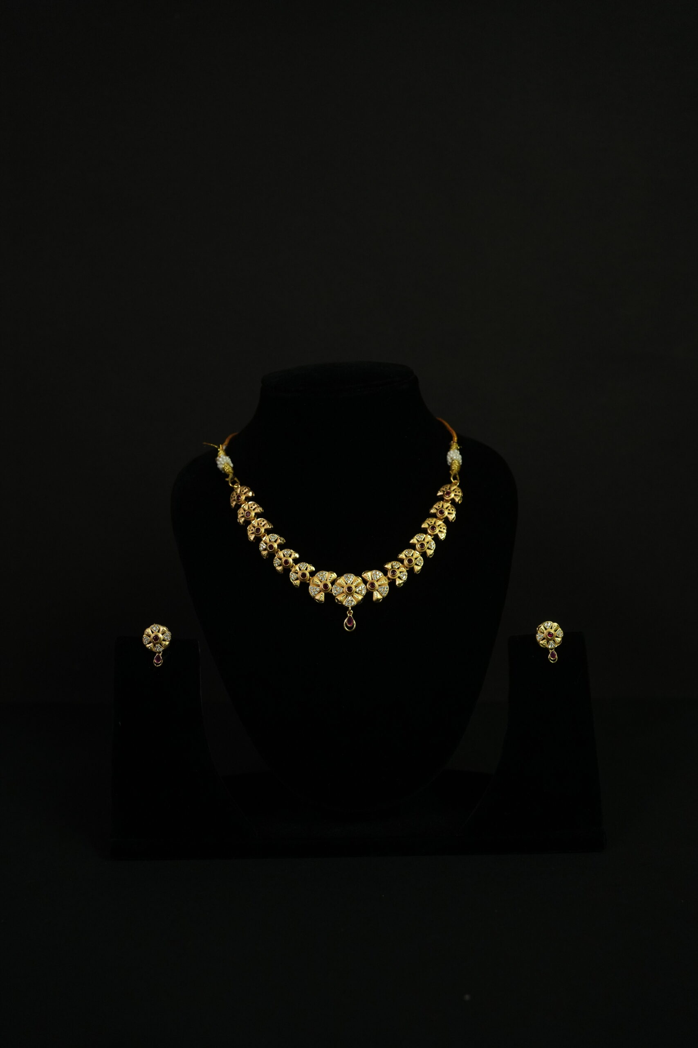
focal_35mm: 35
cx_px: 349
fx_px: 1018
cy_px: 524
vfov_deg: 54.4
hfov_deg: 37.9
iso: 2500
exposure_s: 1/160
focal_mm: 35
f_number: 4.5
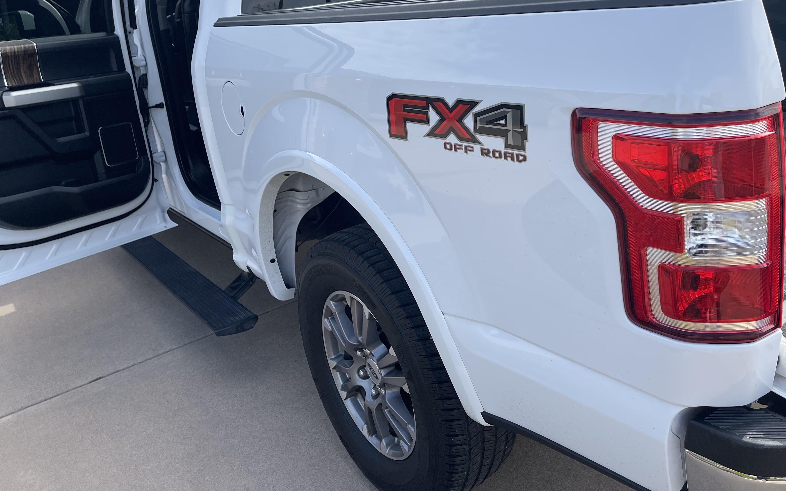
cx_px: 450
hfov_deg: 59.4
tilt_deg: -16.9
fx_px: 685
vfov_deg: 39.1
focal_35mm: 32
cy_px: 179
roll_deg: +6.2
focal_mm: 5.1
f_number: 1.6
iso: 32
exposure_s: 1/1309
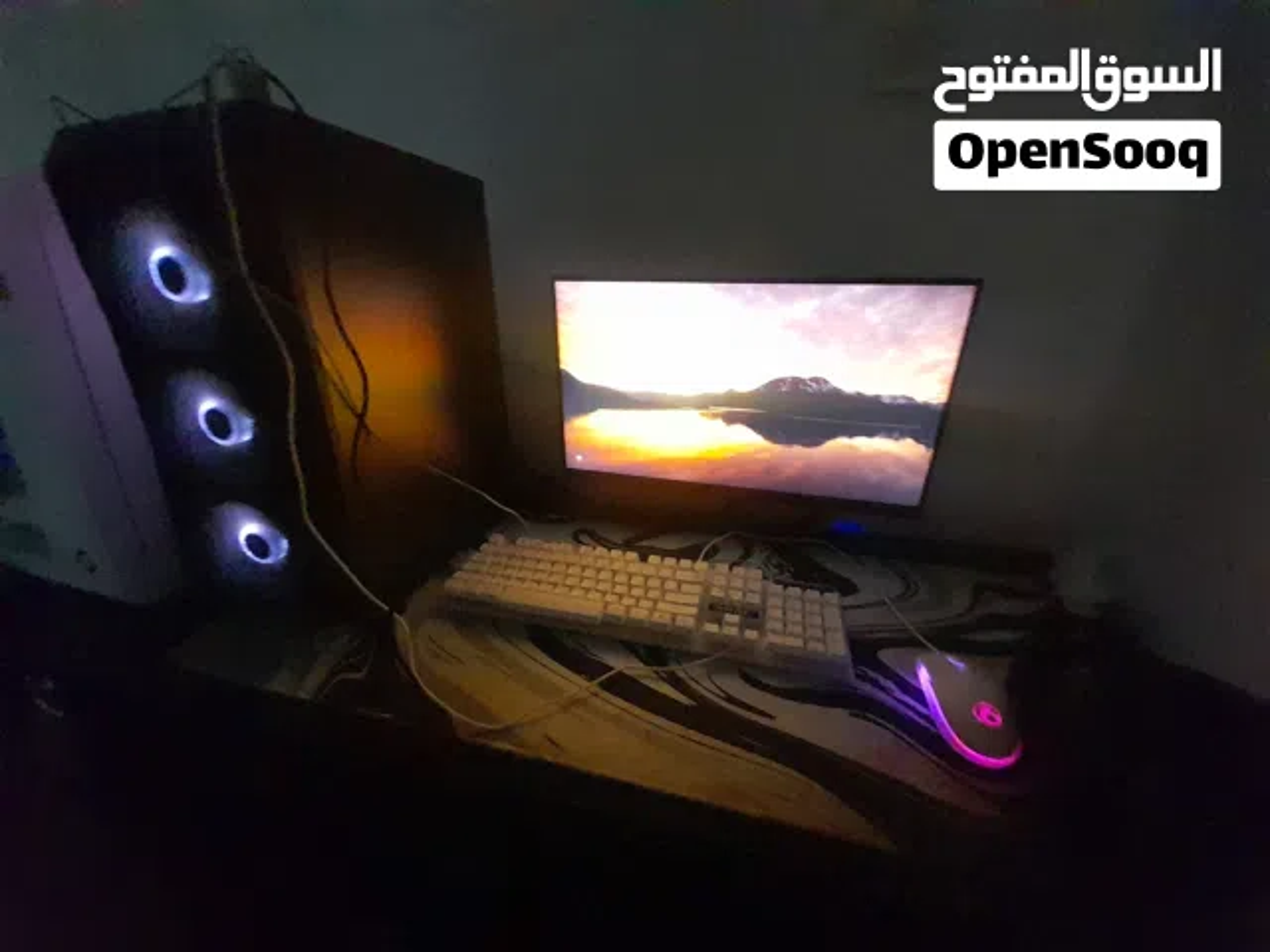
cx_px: 635
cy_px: 476
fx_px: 477
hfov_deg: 106.2
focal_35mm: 13
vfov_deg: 89.9
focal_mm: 1.13
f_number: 2.2
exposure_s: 1/17
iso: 1000
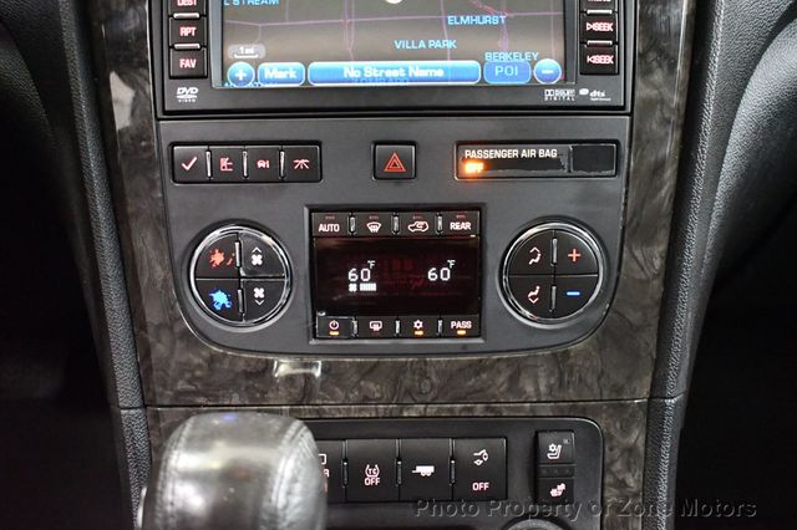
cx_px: 398
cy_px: 265
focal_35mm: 37
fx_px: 819
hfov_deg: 51.9
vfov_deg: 35.9
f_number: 4
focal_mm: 25
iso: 12800
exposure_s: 1/60
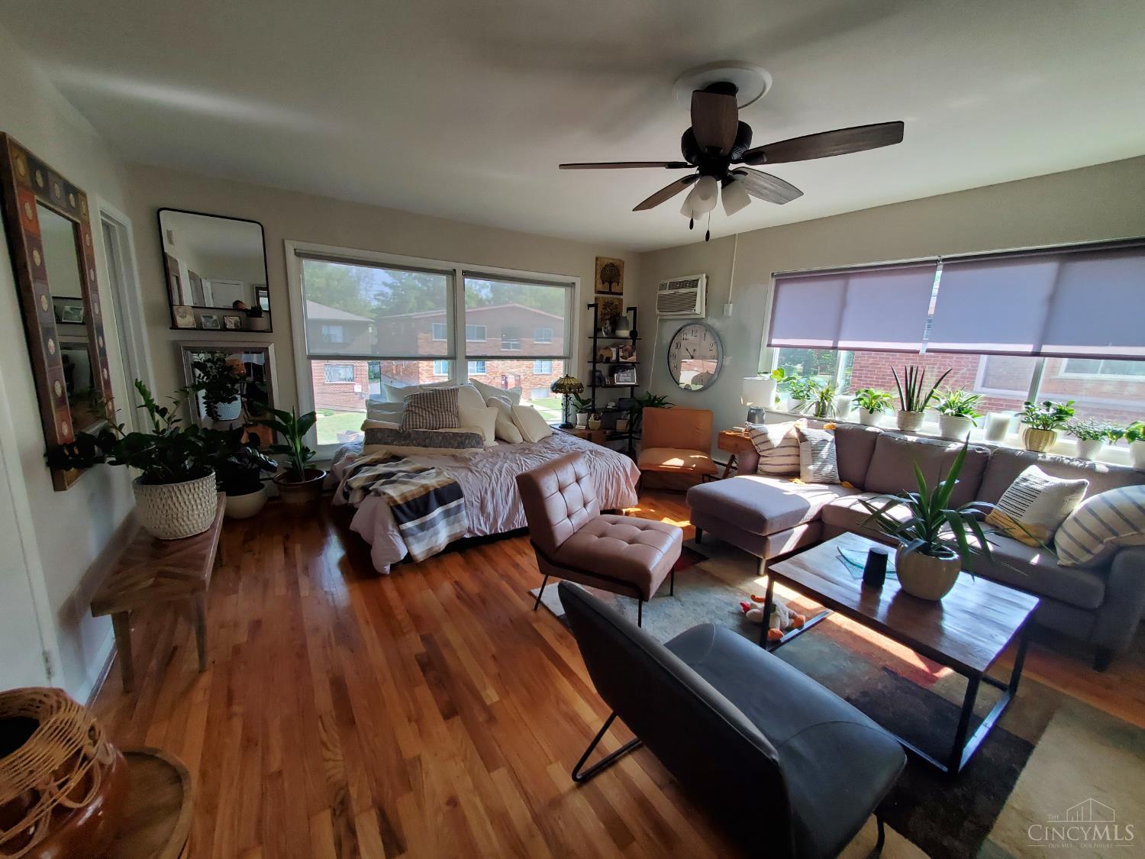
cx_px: 572
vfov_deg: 89.9
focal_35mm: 13
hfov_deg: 106.2
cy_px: 430
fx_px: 430
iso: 125
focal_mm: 1.8
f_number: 2.2
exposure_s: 1/59
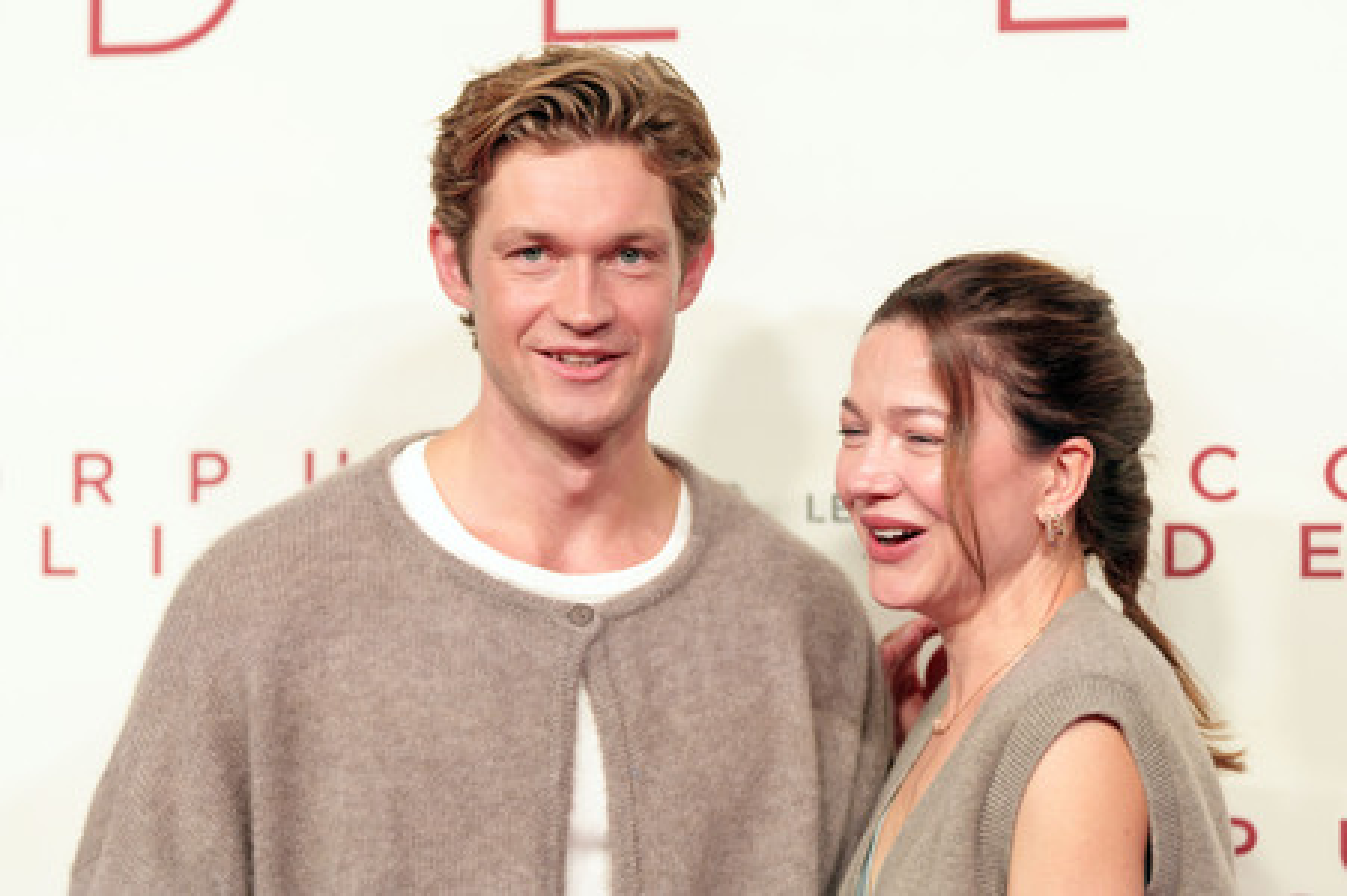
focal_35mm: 113
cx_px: 674
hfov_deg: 18.1
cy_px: 448
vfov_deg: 12.1
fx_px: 4225
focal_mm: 113
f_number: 2.8
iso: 320
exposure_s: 1/250
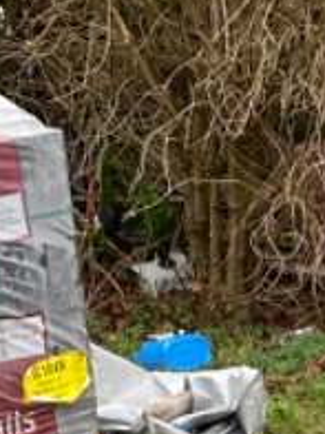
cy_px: 981
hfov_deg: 9.2
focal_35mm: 159
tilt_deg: -28.4
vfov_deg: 10.9
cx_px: 444
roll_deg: -0.5
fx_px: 1990
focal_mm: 4.25
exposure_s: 1/122
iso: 64
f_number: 1.8
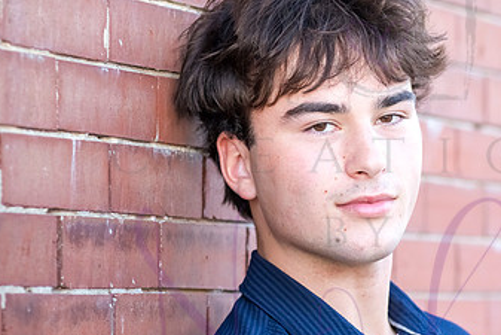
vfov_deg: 6.5
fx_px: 2951
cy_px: 229
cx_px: 385
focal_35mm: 212
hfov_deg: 9.7
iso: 800
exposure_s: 1/640
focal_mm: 120
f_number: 4.5
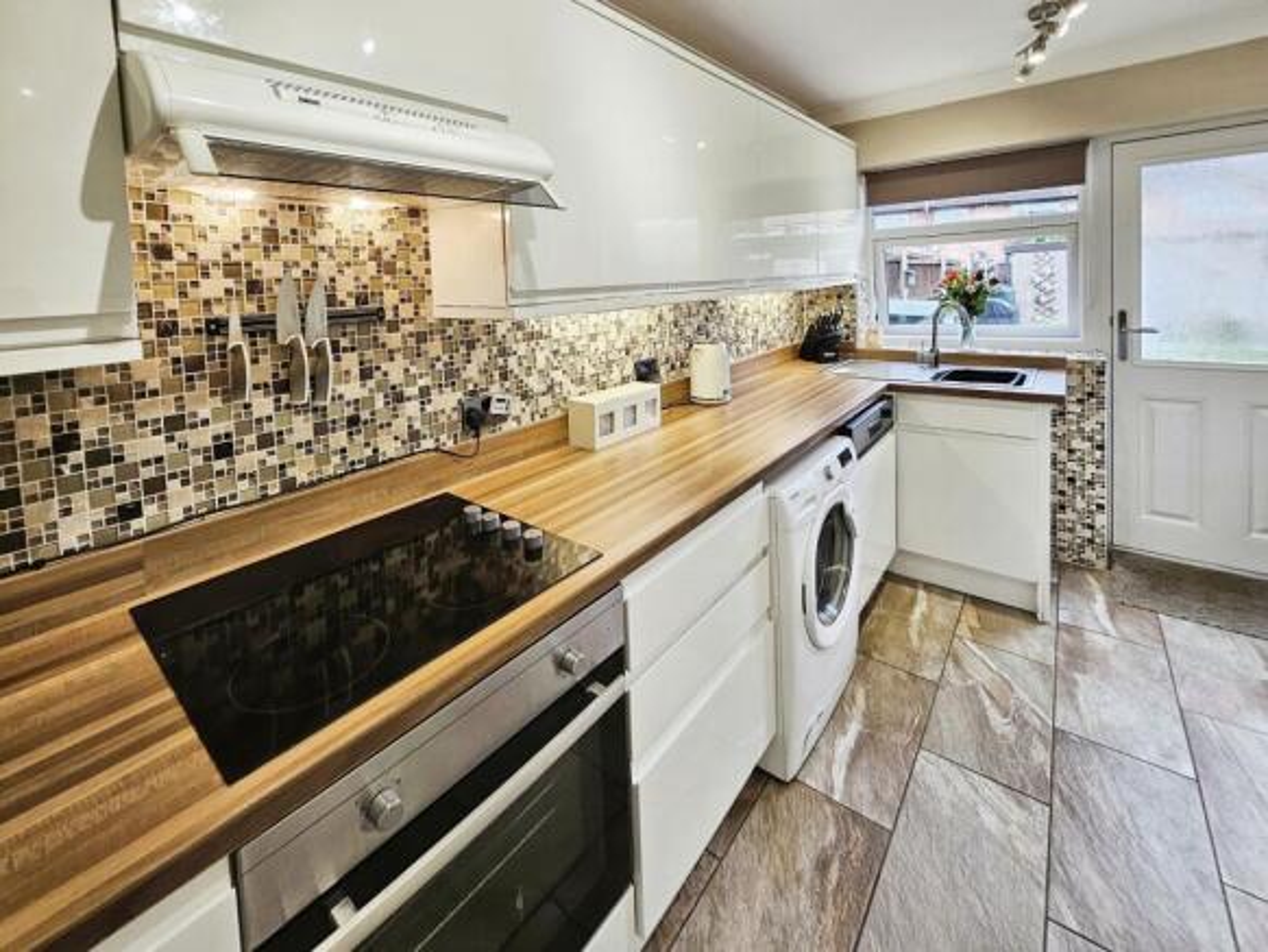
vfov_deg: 90.0
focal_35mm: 13
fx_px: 476
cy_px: 476
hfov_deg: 106.2
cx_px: 634
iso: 50
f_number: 2.2
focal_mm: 1.7
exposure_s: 1/50
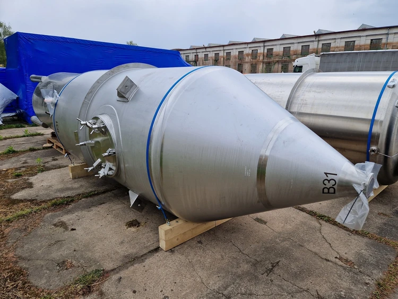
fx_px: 265
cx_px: 199
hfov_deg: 73.9
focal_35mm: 23
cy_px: 150
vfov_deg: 58.9
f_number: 1.8
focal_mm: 5.4
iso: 50
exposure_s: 1/1144
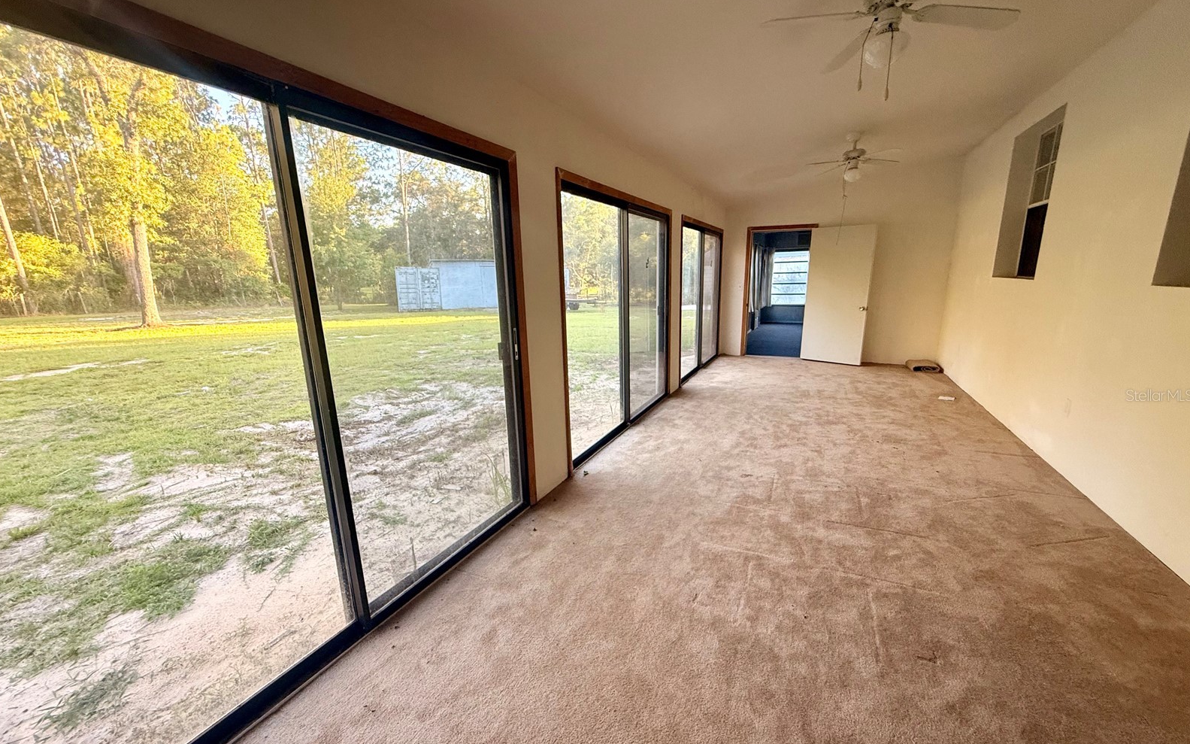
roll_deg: +1.6
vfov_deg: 74.7
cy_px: 395
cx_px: 595
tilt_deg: -13.2
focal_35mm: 15
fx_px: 486
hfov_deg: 101.5
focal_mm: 2.22
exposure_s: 1/99
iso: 250
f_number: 2.2
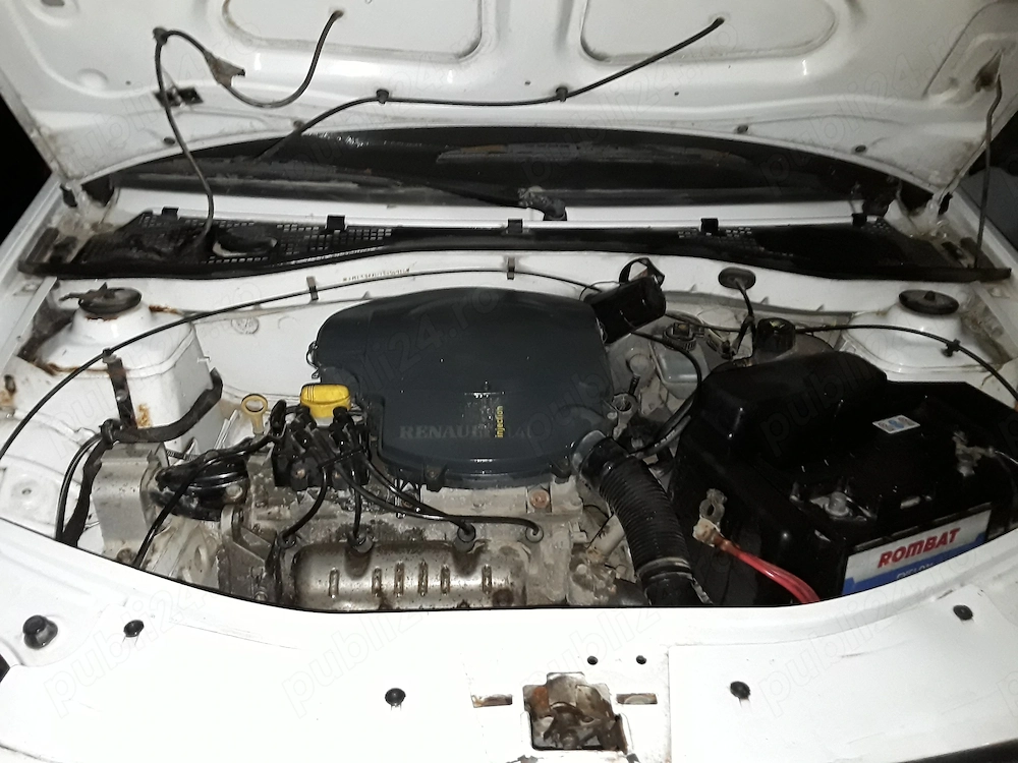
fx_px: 794
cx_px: 509
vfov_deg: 51.4
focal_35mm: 27
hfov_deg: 65.3
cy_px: 382
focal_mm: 2.91
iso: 160
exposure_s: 1/20
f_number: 1.9
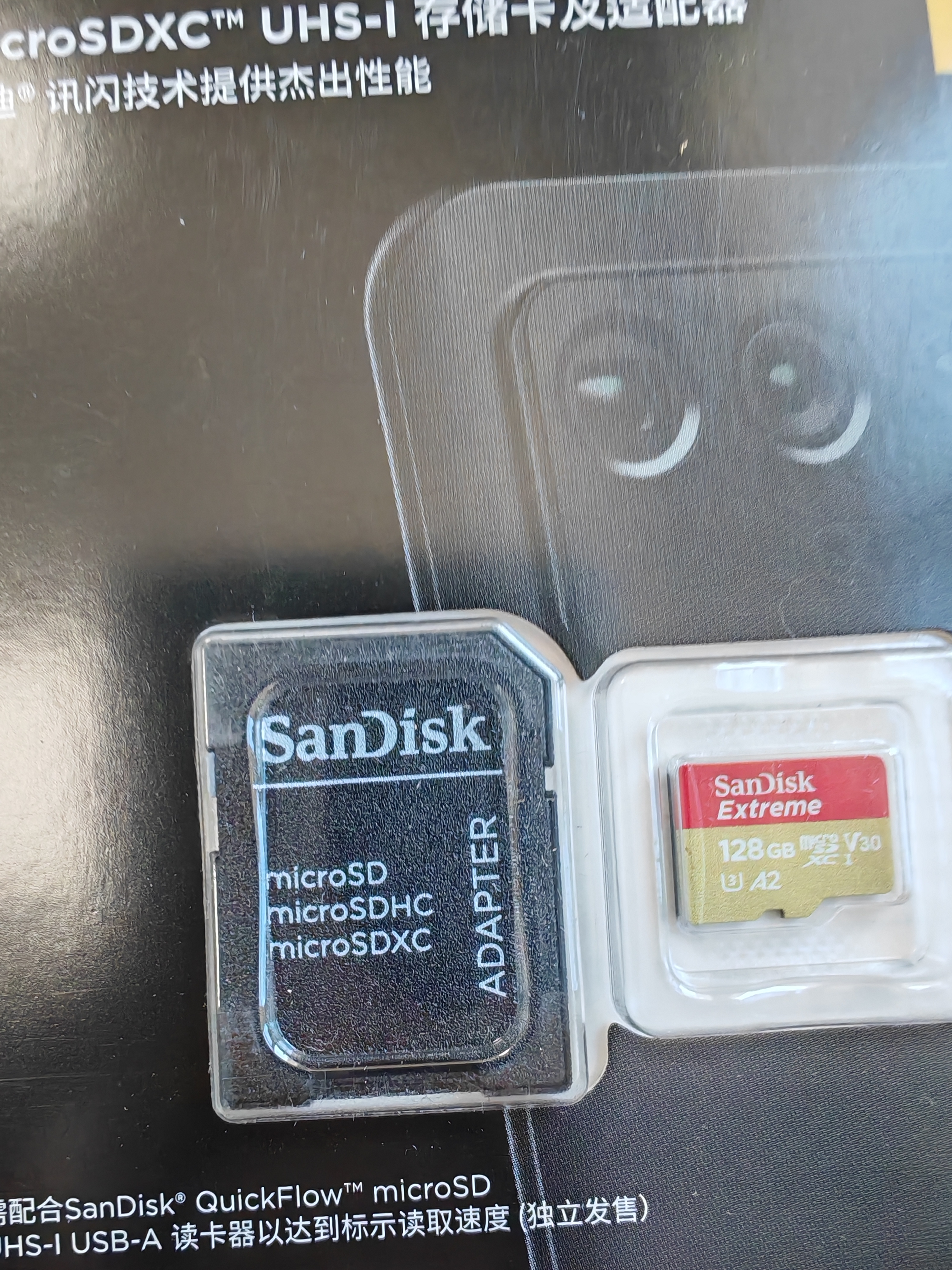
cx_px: 476
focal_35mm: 27
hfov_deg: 51.4
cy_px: 635
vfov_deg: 65.3
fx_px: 990
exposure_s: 1/50
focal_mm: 1.96
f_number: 2.2
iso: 160
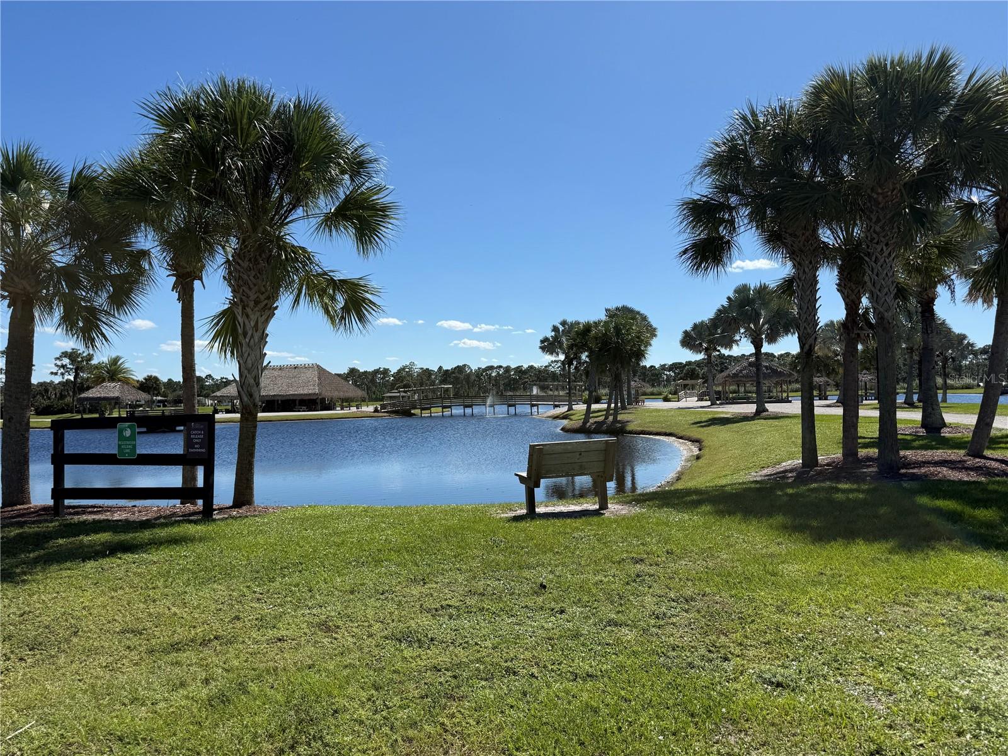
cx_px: 504
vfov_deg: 56.8
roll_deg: +1.7
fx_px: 699
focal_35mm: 24
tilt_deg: +1.2
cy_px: 378
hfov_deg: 71.6
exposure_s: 1/6711
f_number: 1.78
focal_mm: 6.76
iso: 80
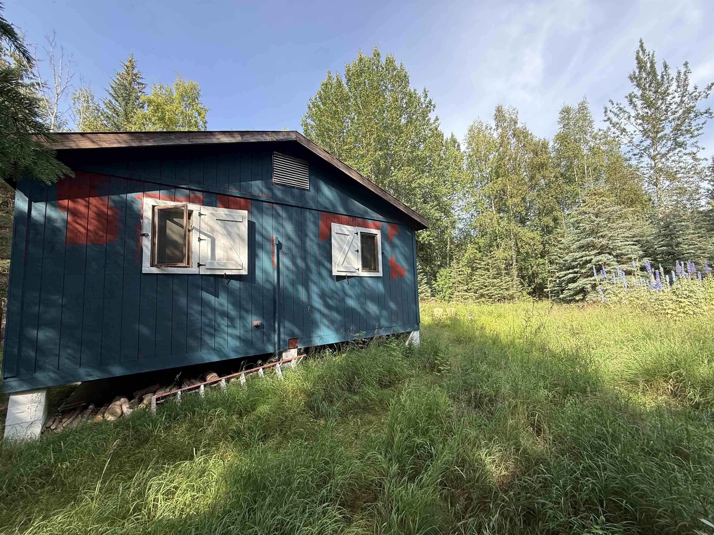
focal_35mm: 14
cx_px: 357
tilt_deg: +4.2
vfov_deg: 85.7
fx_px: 289
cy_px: 268
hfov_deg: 102.1
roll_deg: +2.1
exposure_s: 1/304
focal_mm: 2.22
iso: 50
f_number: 2.2
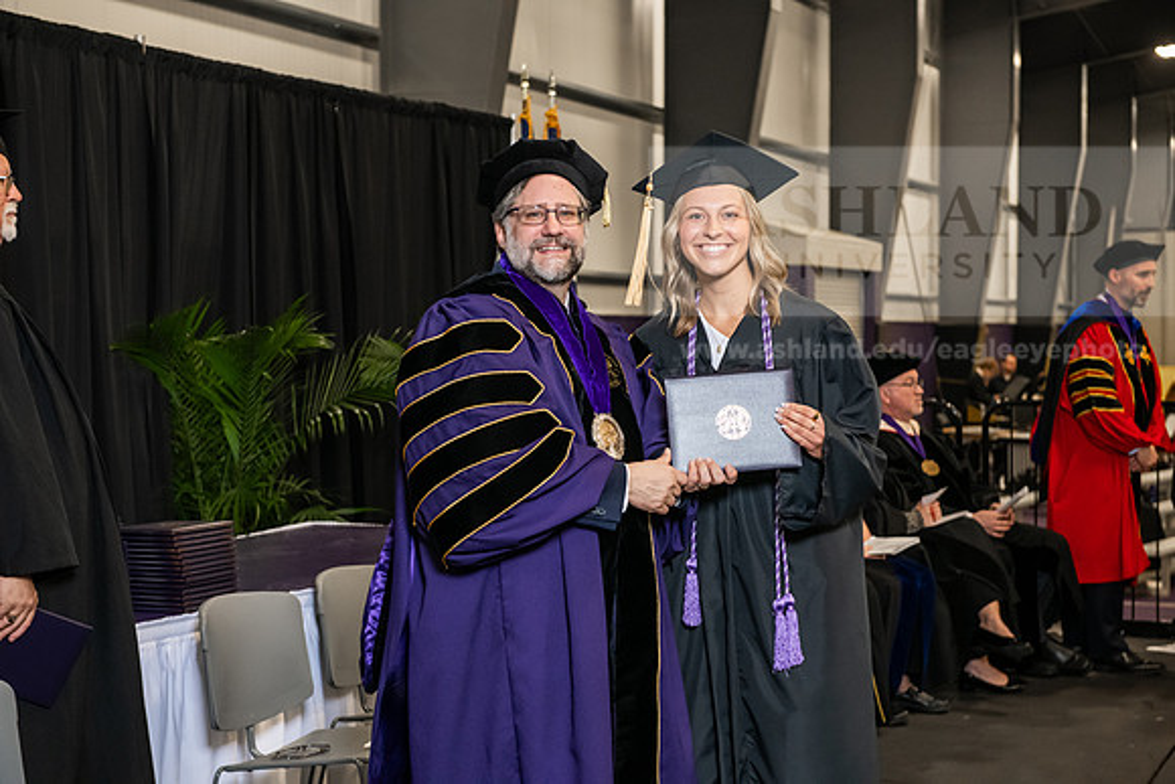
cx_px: 588
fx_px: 2155
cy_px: 392
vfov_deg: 20.6
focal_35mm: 66
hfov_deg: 30.5
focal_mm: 66
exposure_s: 1/200
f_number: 5
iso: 2500
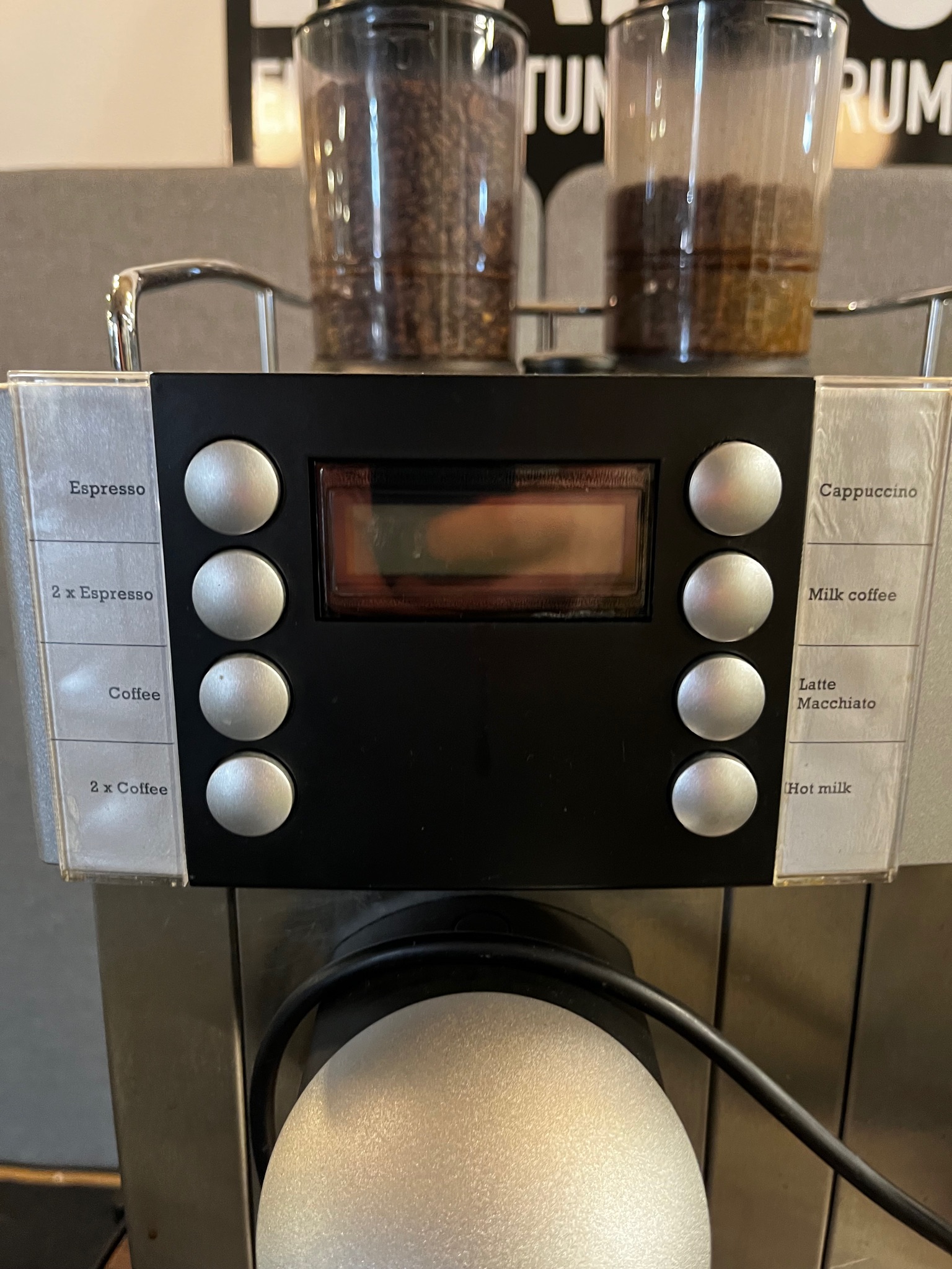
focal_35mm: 26
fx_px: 953
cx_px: 476
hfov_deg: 53.1
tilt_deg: -14.5
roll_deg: -0.4
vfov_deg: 67.3
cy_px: 634
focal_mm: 5.1
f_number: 1.6
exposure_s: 1/25
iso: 500
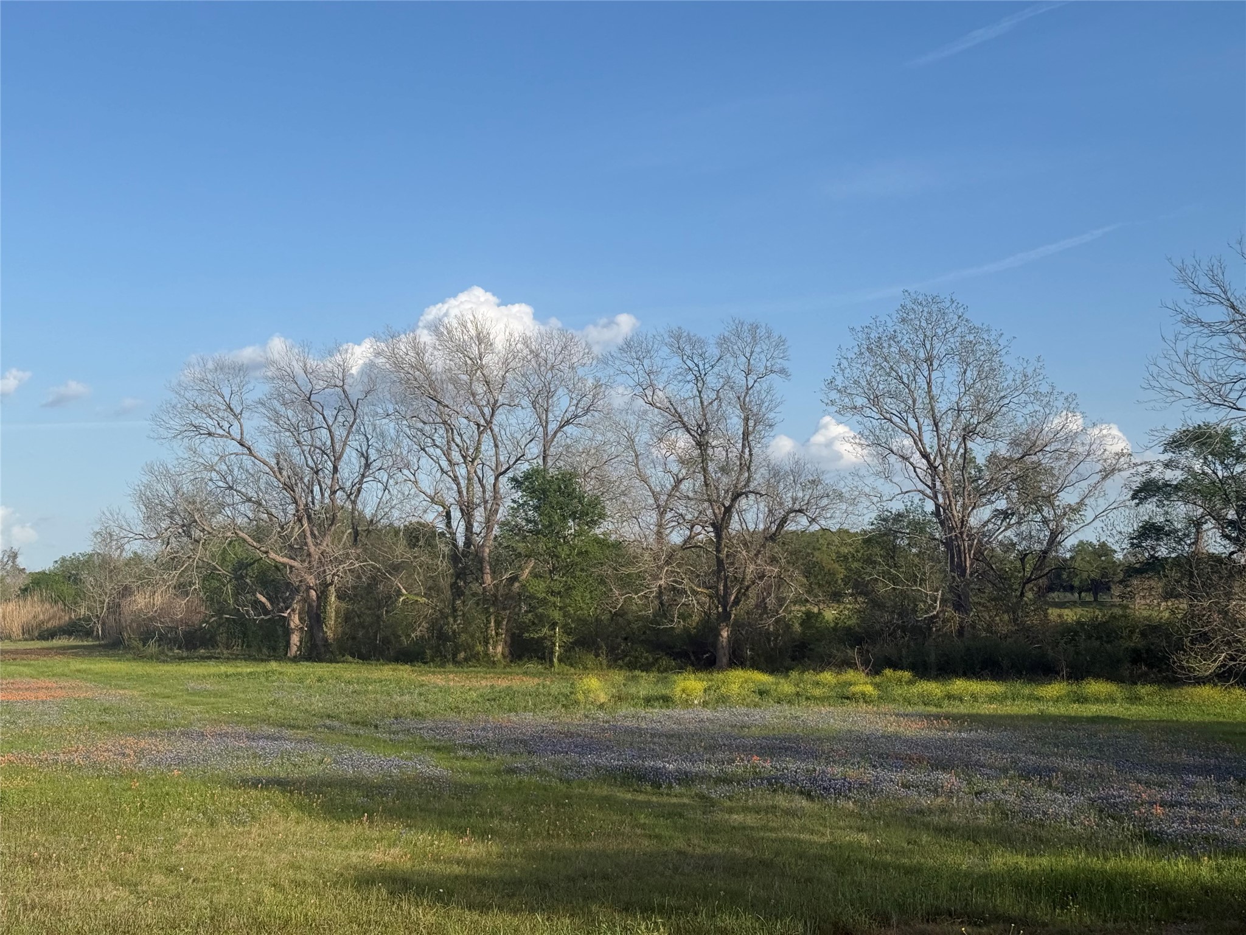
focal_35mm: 48
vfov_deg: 30.3
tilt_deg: +3.9
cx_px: 623
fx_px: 1728
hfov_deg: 39.7
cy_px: 468
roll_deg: +0.6
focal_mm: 6.76
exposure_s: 1/6536
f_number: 1.78
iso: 100
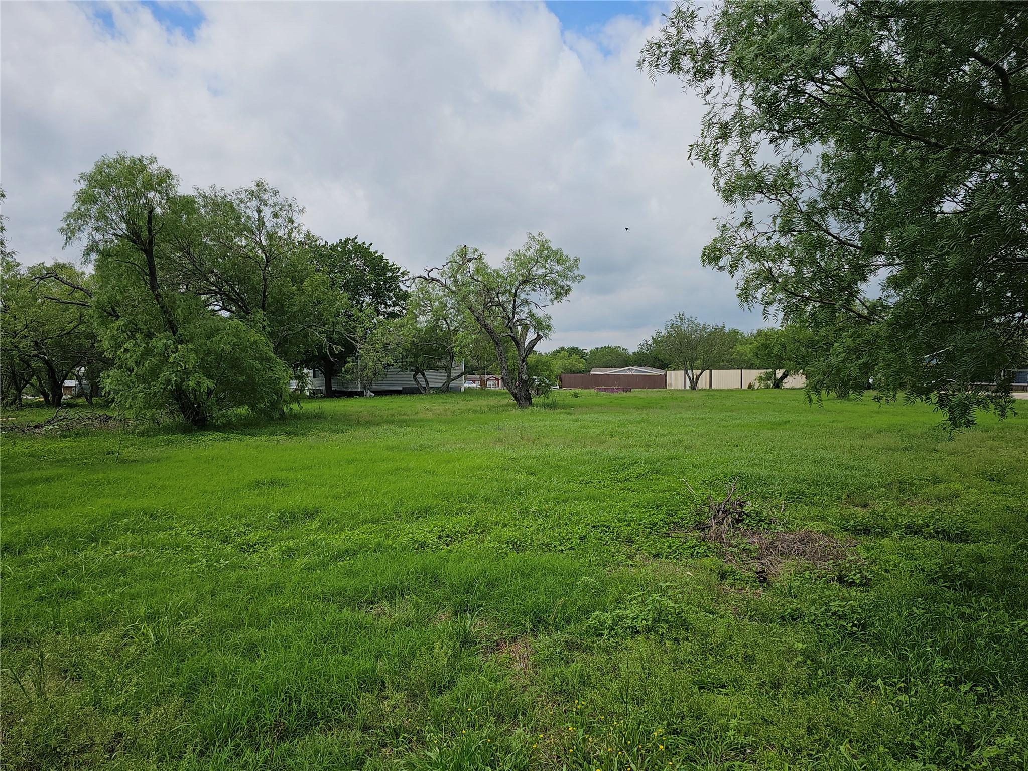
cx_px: 514
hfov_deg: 73.9
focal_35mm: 23
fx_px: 683
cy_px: 386
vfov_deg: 58.9
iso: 10
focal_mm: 6.3
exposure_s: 1/1307
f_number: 1.7
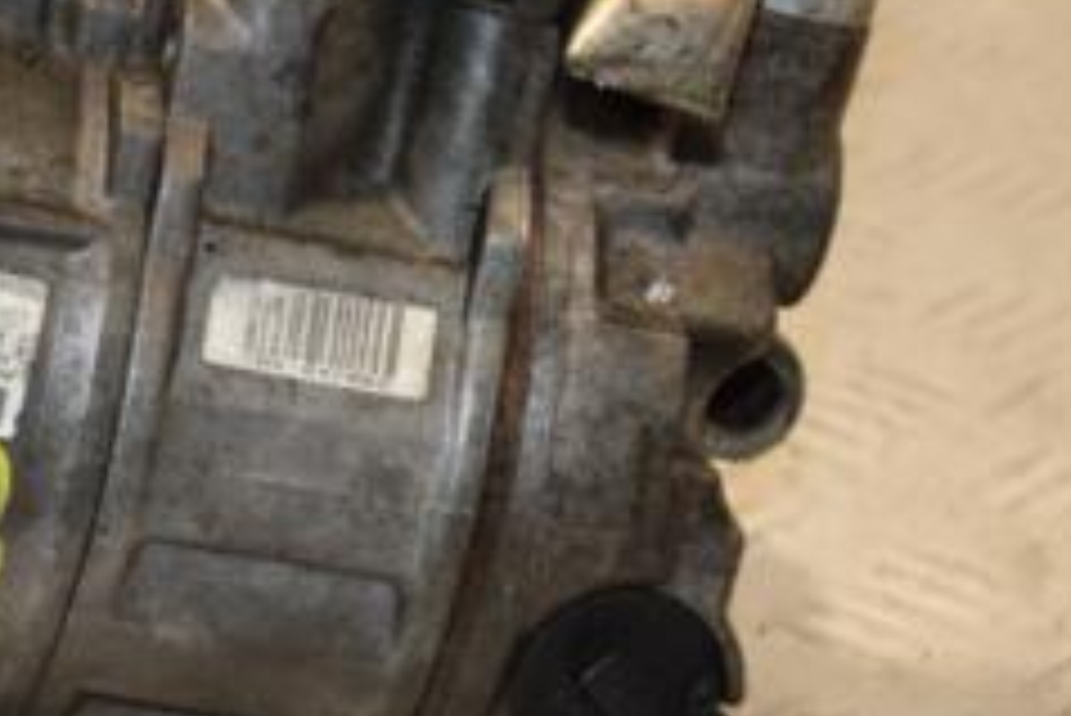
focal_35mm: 219
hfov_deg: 9.4
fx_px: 6519
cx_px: 108
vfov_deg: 6.3
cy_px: 333
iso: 800
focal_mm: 58
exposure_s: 1/160
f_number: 5
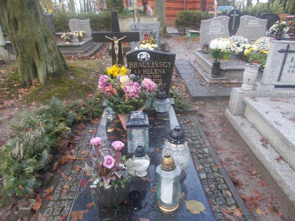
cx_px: 148
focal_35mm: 26
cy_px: 110
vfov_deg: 53.1
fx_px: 222
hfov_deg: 67.3
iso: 80
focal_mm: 4.6
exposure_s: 1/40
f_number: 3.2
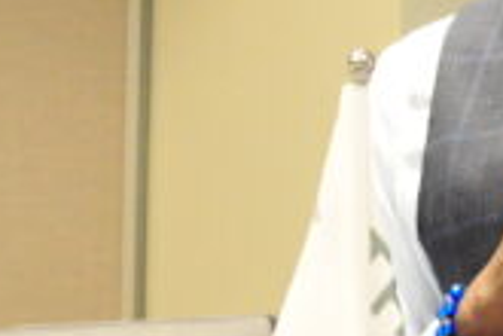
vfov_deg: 5.6
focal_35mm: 244
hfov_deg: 8.3
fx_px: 3414
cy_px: 263
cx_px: 634
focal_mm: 35
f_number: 5
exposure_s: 1/40
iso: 3200
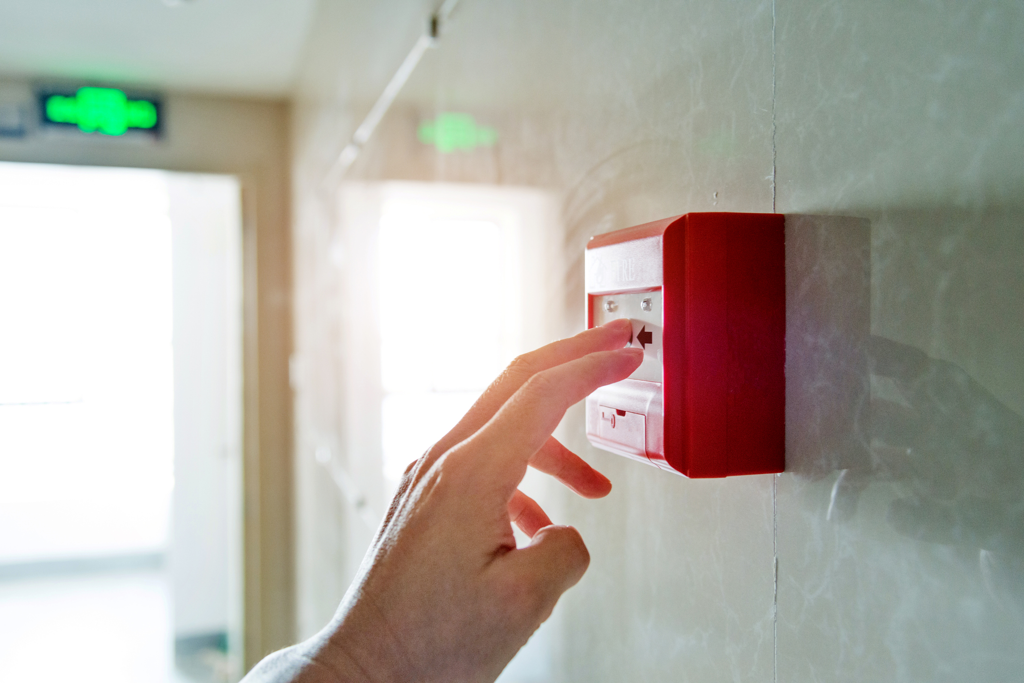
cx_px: 512
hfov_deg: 60.3
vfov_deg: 42.4
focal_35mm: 31
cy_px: 342
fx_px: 882
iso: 1250
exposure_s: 1/40
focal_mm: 31
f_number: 4
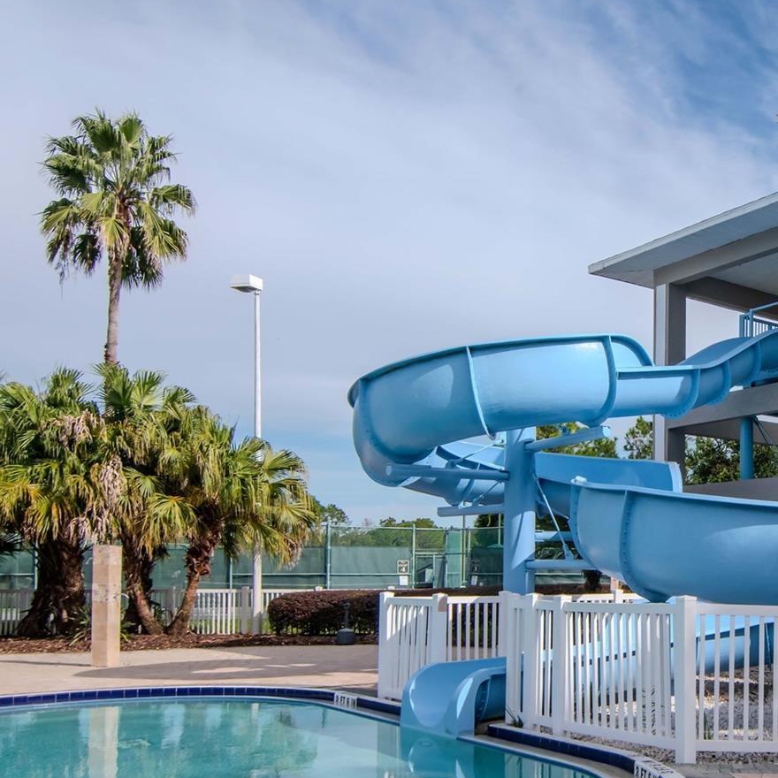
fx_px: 884
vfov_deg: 47.5
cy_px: 420
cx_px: 693
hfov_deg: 43.6
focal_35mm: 35
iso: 800
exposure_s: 1/1000
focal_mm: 15
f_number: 13
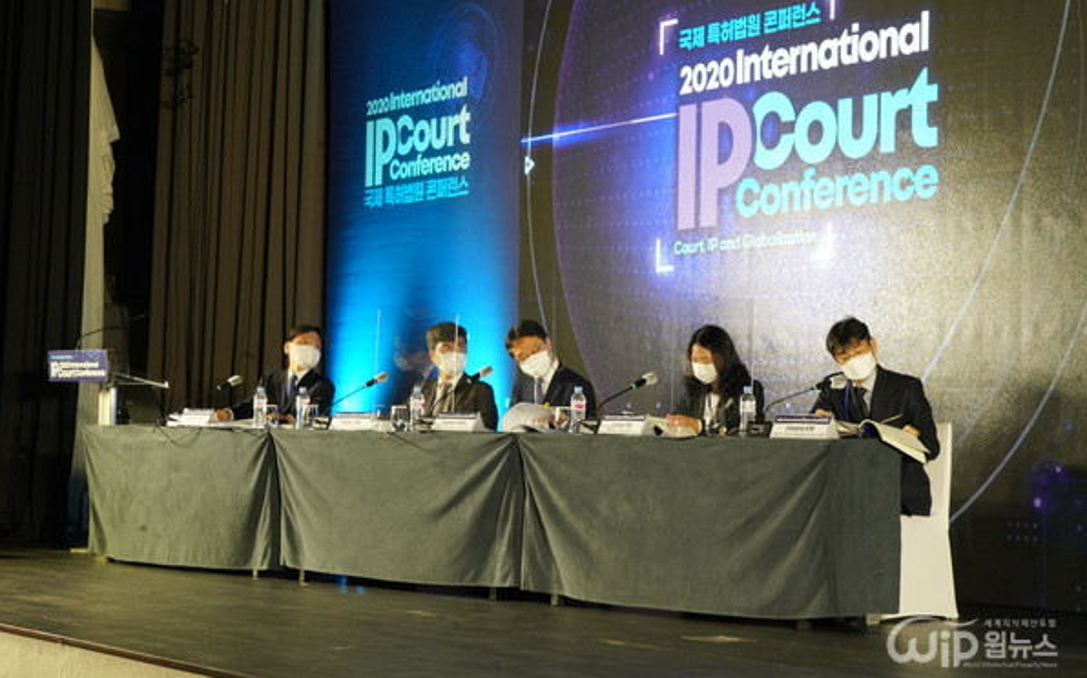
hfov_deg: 26.5
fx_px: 2310
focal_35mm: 78
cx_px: 545
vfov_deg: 16.7
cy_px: 332
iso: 6400
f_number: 14
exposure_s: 1/80
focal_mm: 76
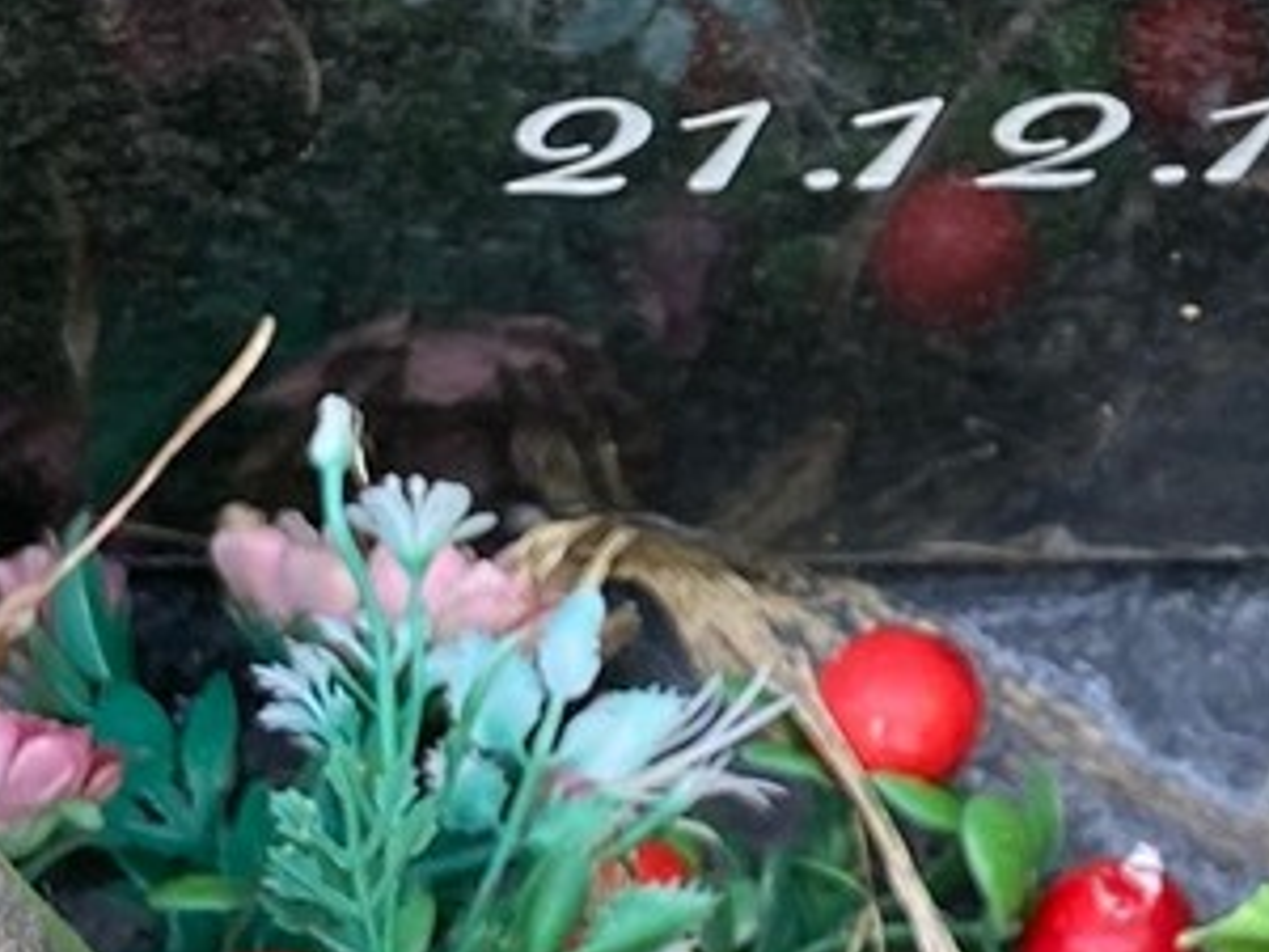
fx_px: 4582
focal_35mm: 125
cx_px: 1971
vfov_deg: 11.1
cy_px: -707
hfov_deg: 14.6
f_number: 1.8
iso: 64
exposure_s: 1/122
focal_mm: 4.25
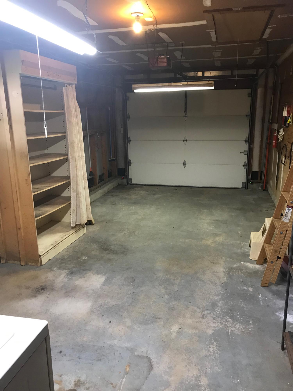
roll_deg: +0.2
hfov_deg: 49.7
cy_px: 196
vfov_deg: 63.4
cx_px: 146
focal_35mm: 28
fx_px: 316
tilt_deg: -12.9
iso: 40
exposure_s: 1/15
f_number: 1.8
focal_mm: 3.99
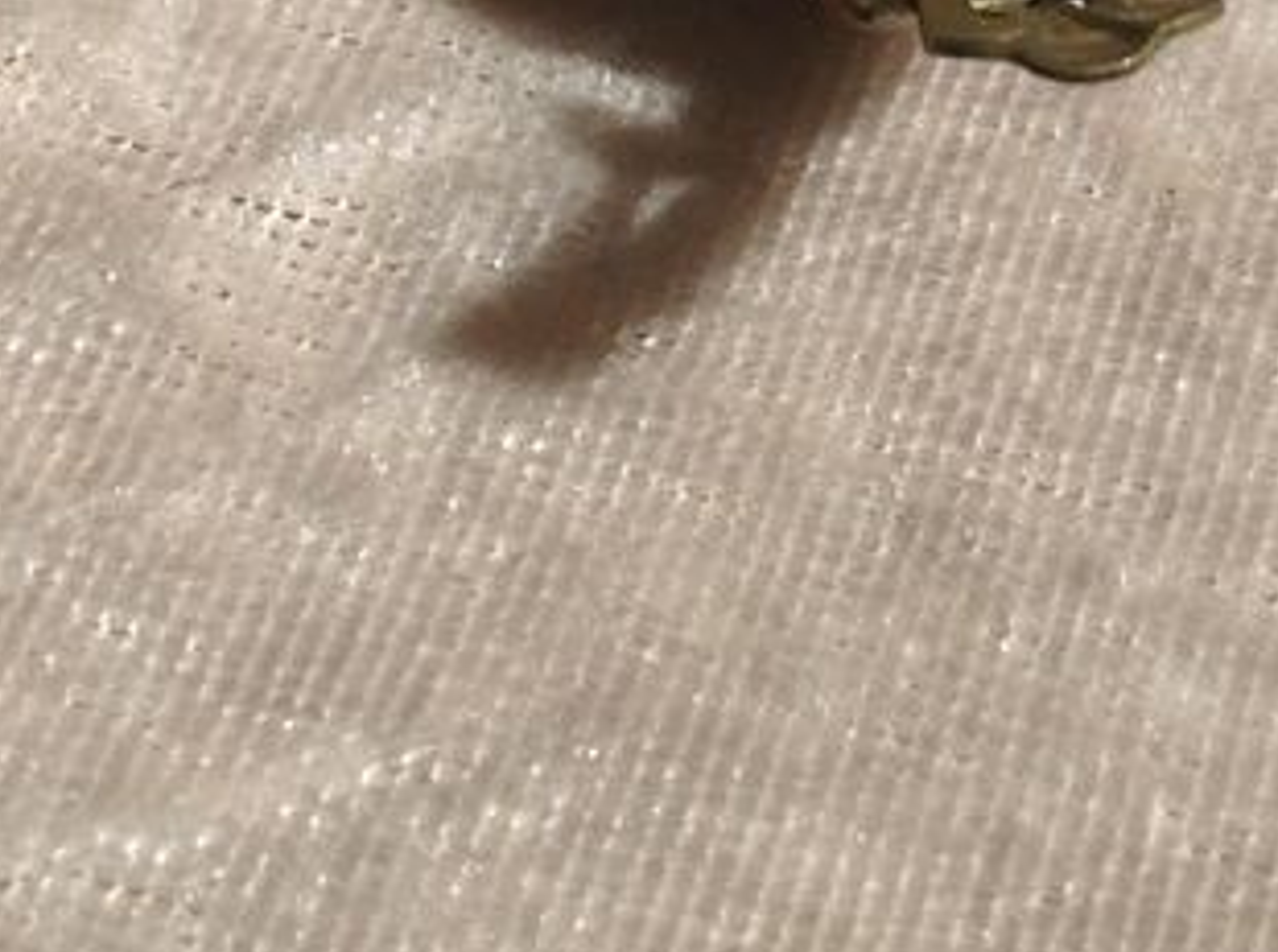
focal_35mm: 113
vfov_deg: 12.6
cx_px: 1237
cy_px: -315
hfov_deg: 17.1
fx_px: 4162
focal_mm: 4.28
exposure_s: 1/3788
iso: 50
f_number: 2.4
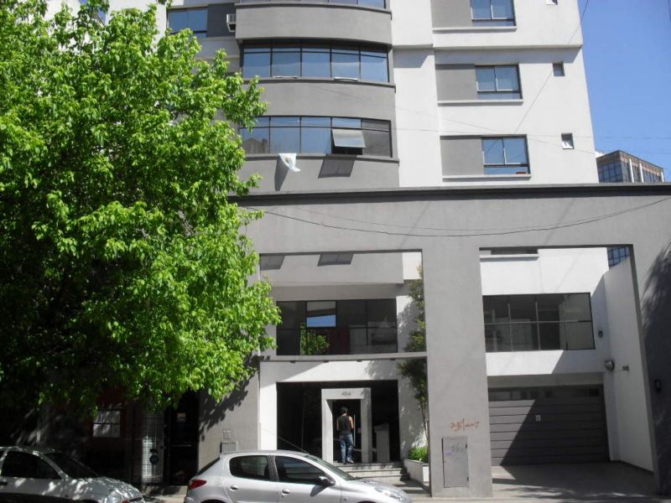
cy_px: 252
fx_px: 678
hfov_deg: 52.6
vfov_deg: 40.7
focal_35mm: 35
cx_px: 336
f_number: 8.4
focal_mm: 6.3
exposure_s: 1/180
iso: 100
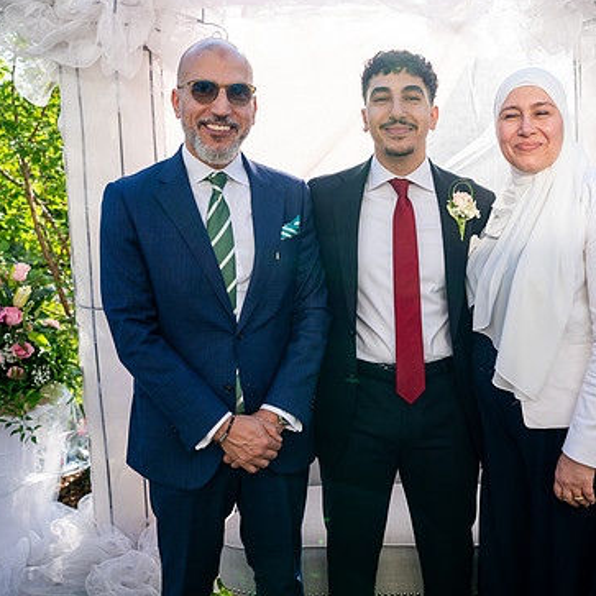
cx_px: 363
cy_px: 283
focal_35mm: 38
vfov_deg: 43.8
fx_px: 740
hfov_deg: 43.6
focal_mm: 28
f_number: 3.5
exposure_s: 1/640
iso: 200
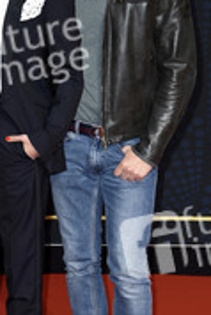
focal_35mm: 162
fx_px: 1421
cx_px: 51
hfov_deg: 8.5
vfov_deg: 12.7
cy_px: 149
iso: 500
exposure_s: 1/250
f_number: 5.6
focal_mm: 72
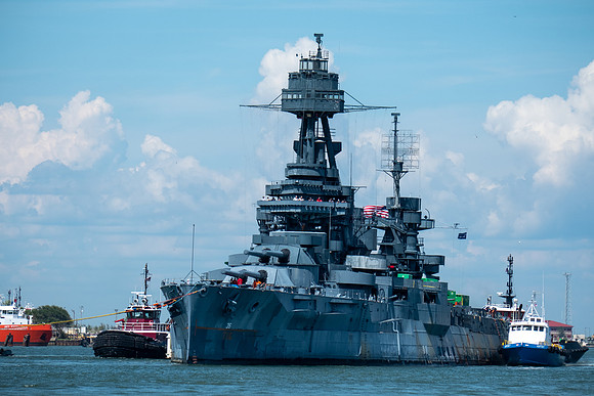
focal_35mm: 305
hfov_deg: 6.8
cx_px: 297
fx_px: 5029
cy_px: 198
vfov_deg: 4.5
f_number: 6.4
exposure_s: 1/1500
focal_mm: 200
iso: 200
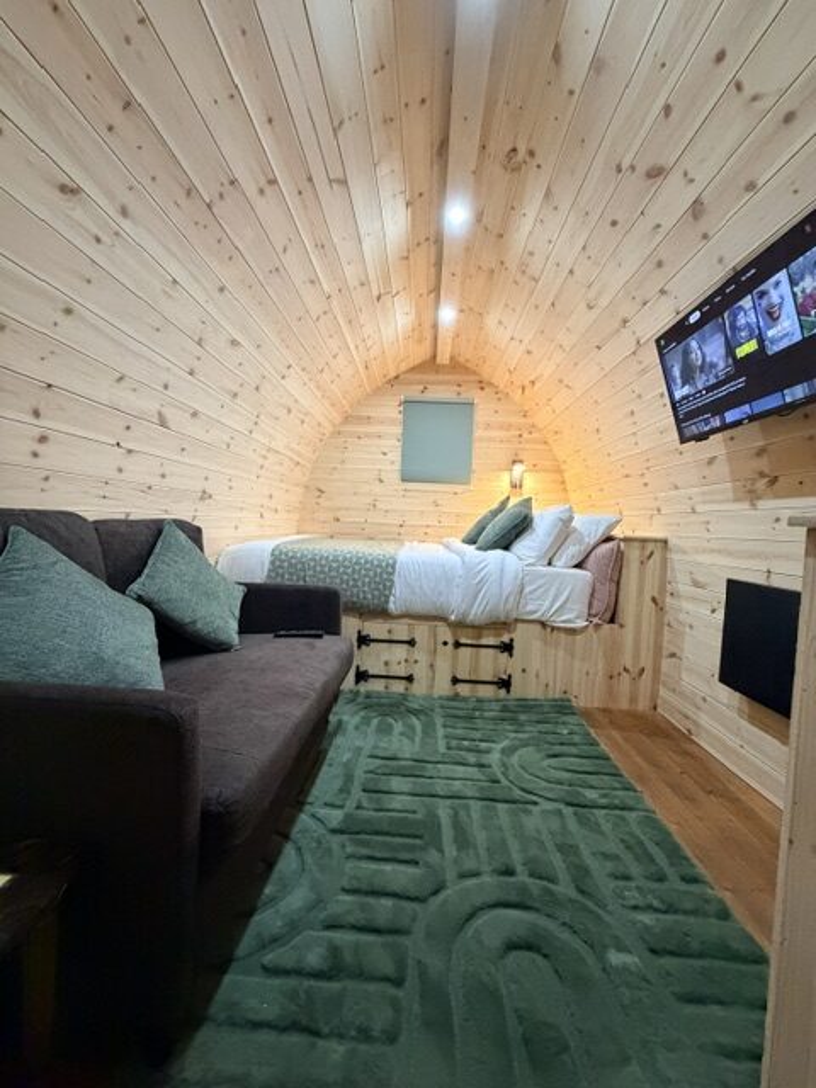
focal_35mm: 14
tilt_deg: -2.6
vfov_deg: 102.1
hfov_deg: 85.7
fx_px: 440
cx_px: 408
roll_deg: -3.2
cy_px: 544
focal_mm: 2.22
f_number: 2.2
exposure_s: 1/50
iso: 800
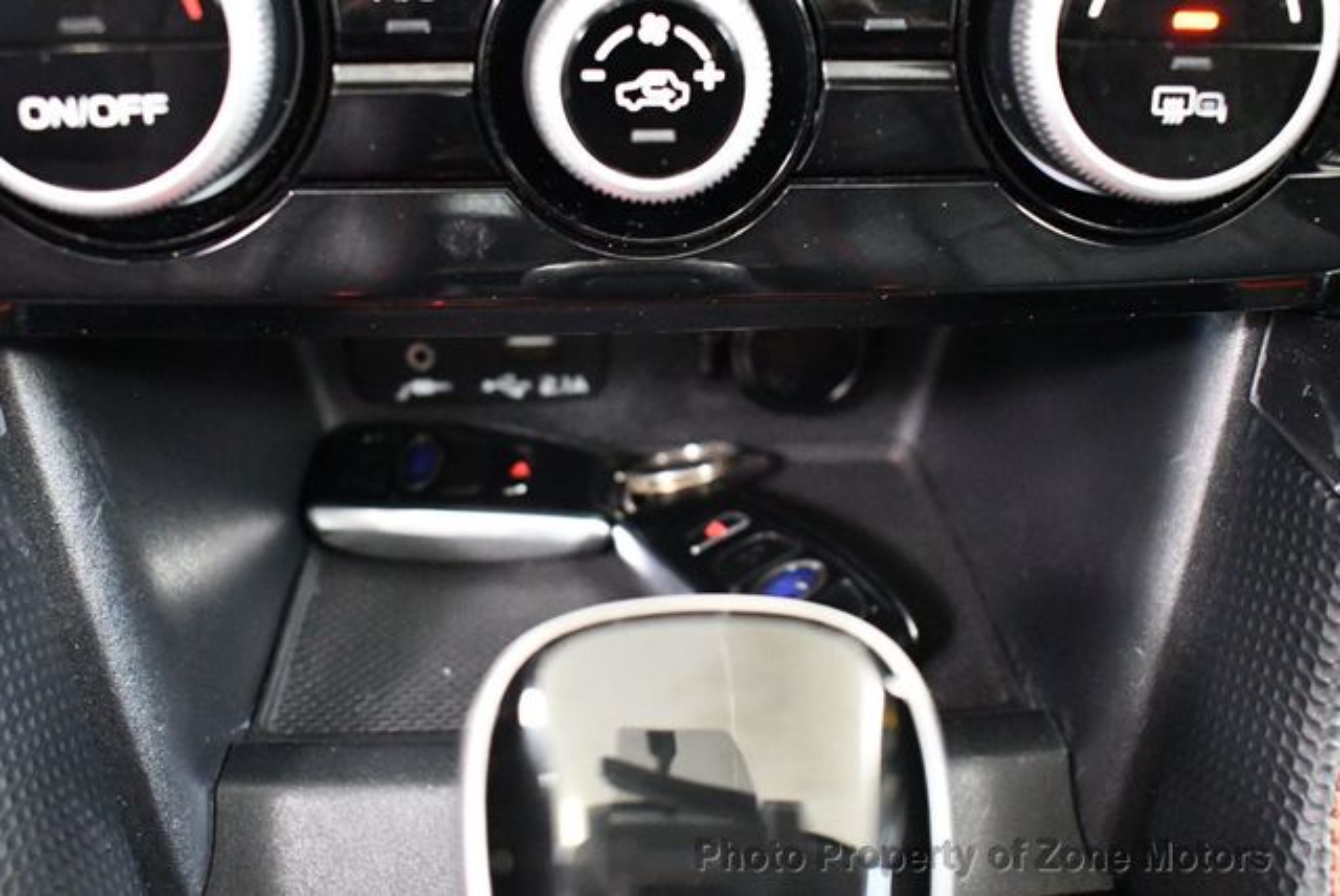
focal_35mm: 36
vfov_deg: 36.9
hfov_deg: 53.1
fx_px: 1341
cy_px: 448
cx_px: 670
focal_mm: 18
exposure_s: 1/60
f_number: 3.5
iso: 11400
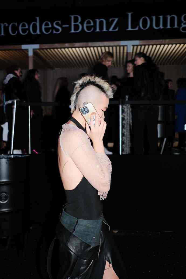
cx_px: 93
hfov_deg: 37.9
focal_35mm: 35
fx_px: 271
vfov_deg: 54.4
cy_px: 140
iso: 640
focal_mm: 23
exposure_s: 1/125
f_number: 2
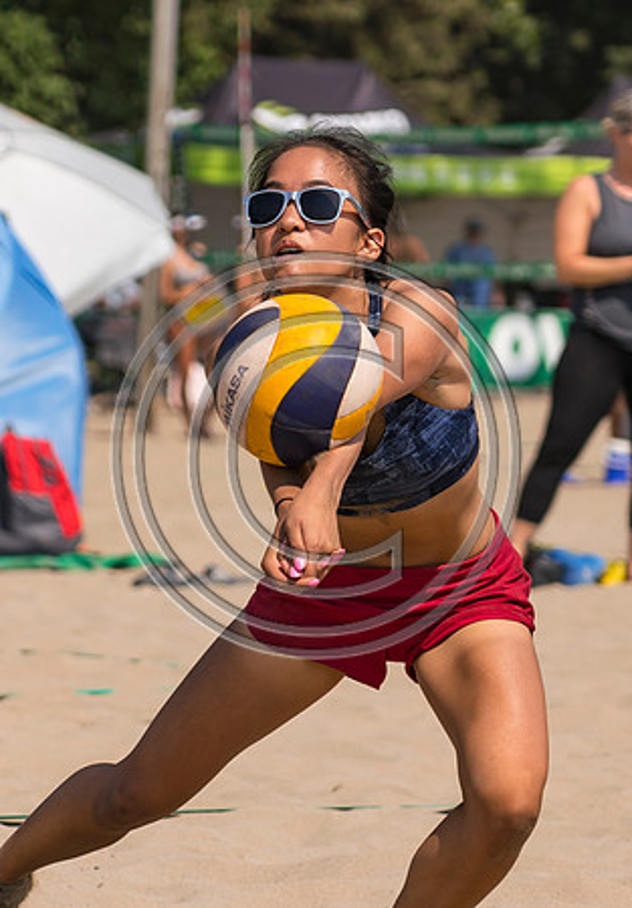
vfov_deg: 7.5
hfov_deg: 5.2
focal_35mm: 273
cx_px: 126
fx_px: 6975
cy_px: 428
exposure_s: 1/2500
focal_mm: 105
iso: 200
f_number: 4
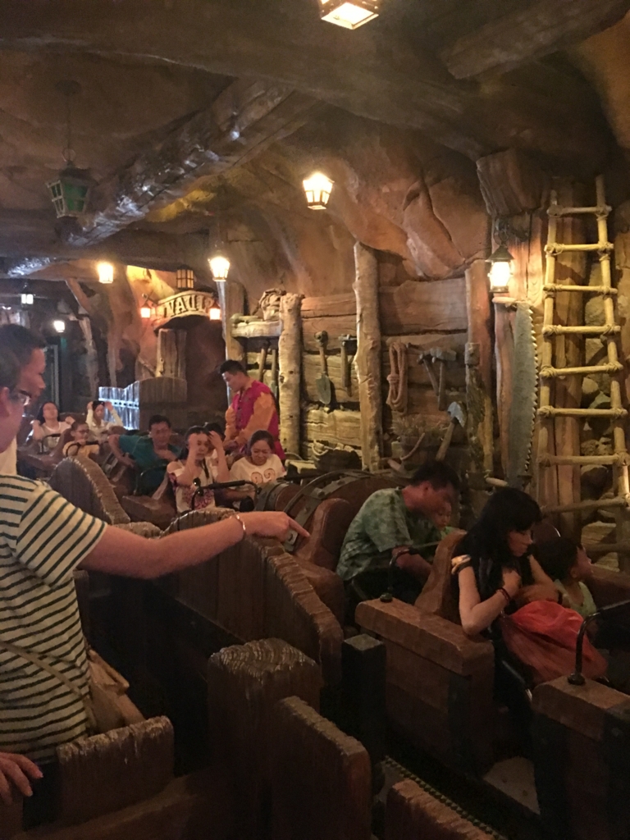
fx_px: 704
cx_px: 315
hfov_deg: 48.2
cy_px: 420
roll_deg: +0.4
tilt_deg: -5.2
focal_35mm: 29
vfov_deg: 61.7
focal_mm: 4.15
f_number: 2.2
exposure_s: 1/4
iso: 320
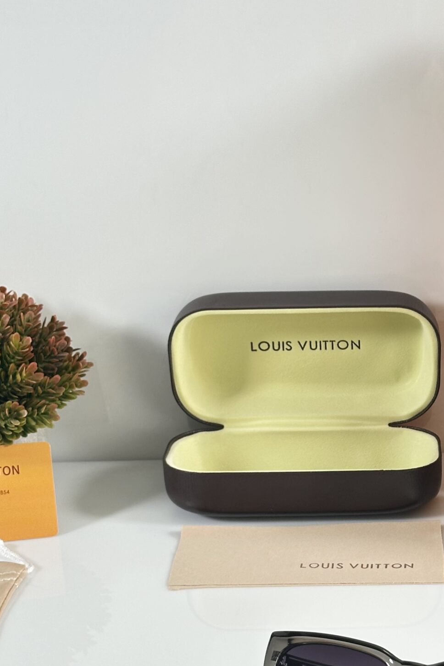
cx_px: 367
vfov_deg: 23.0
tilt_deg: -23.9
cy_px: 466
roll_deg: +0.8
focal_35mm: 88
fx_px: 1628
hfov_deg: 15.4
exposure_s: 1/92
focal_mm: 6.86
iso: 80
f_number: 1.78
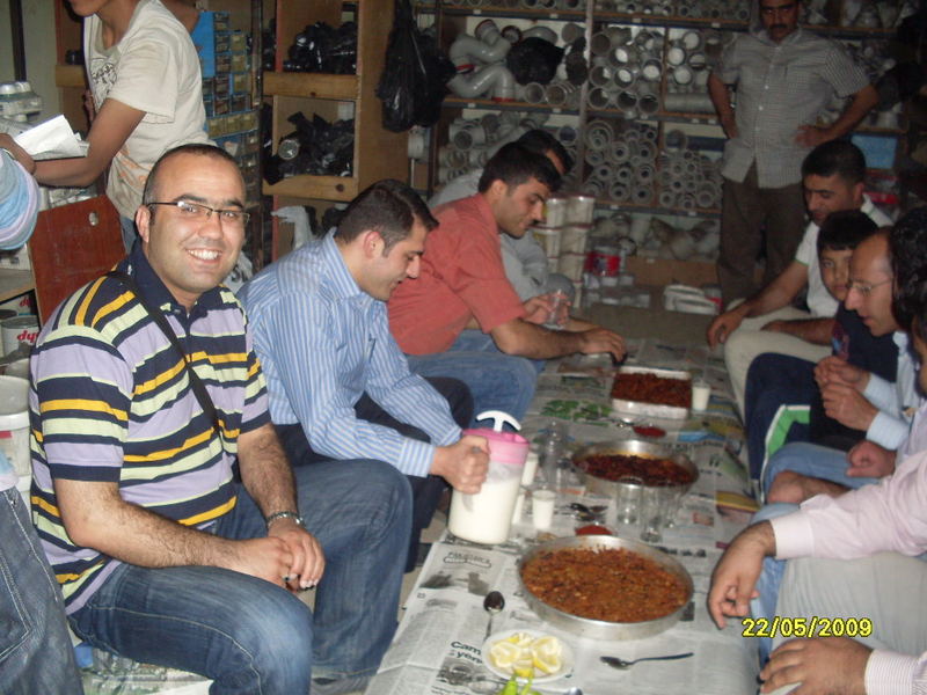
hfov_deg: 49.0
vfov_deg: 37.7
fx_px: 1018
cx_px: 464
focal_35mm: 38
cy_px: 348
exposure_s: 1/45
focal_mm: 6.3
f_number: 2.8
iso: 120
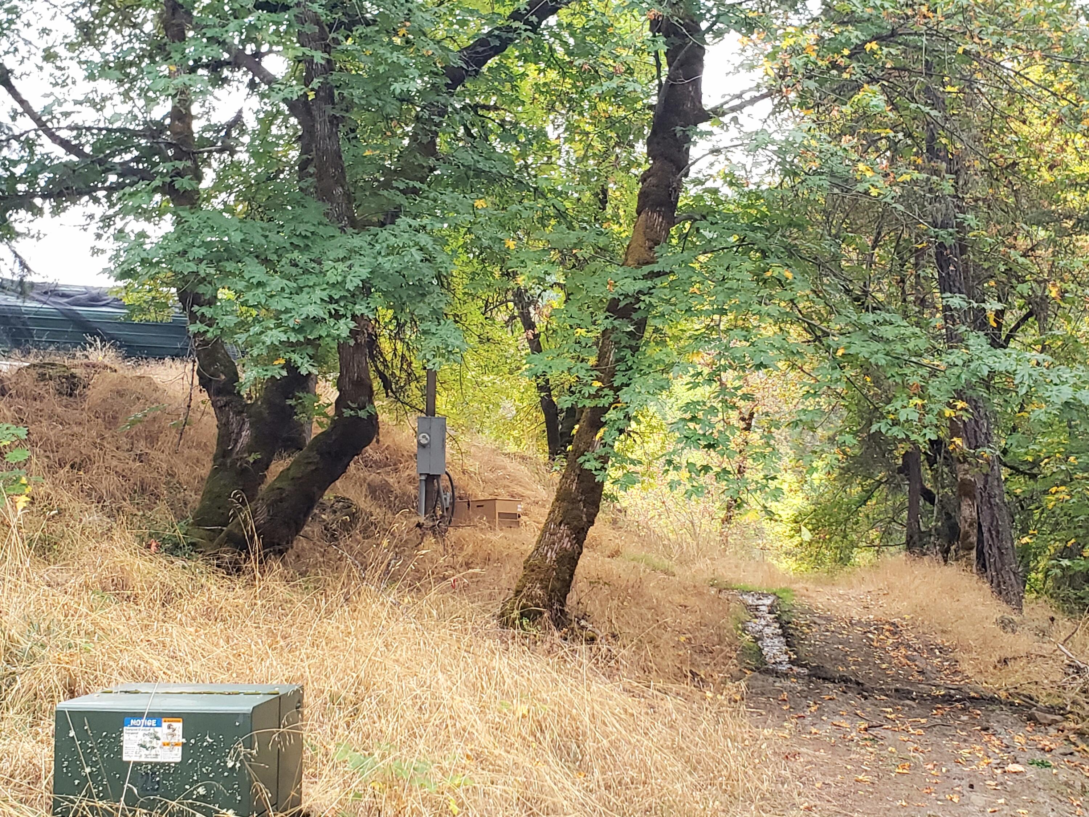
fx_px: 818
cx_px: 544
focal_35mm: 26
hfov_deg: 67.3
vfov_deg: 53.1
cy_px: 408
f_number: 2.4
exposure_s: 1/31
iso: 250
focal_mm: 4.3
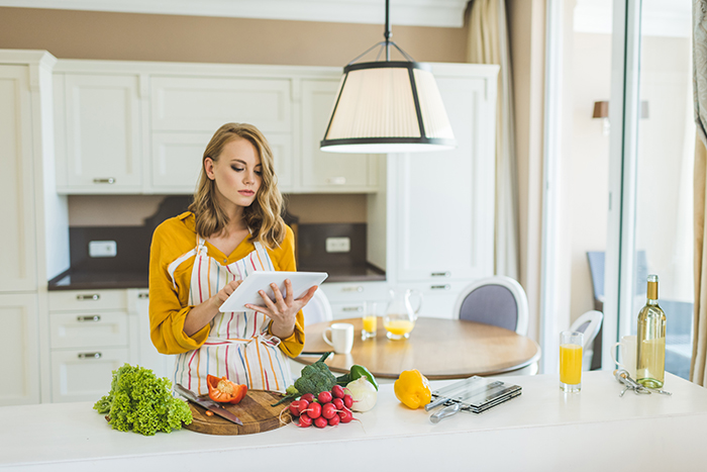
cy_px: 236
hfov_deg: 54.4
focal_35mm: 35
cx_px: 354
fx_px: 687
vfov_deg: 37.9
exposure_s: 1/125
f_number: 2.2
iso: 400
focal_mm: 35
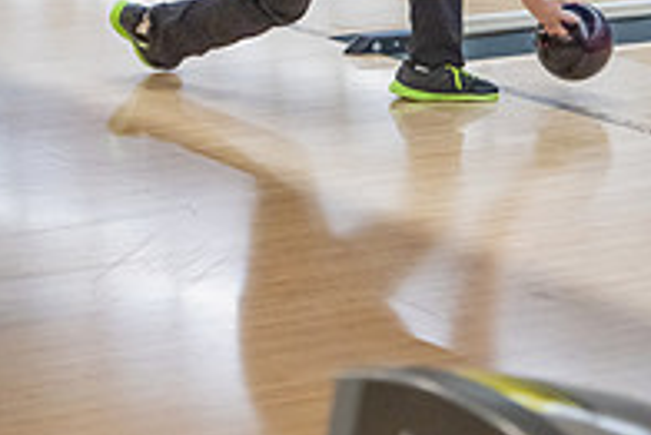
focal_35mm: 165
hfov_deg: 12.4
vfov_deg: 8.1
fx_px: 2986
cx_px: 276
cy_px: -279
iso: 4000
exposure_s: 1/800
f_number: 2.8
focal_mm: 72
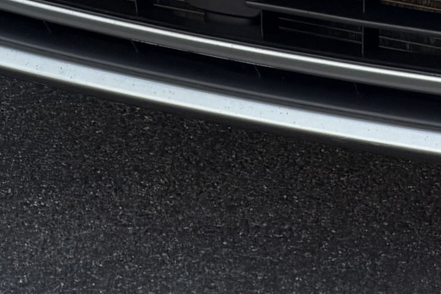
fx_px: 5463
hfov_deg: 4.6
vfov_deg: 3.1
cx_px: 731
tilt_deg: -11.4
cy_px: -385
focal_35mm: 446
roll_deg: +0.0
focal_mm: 16.89
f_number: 2.8
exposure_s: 1/121
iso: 125
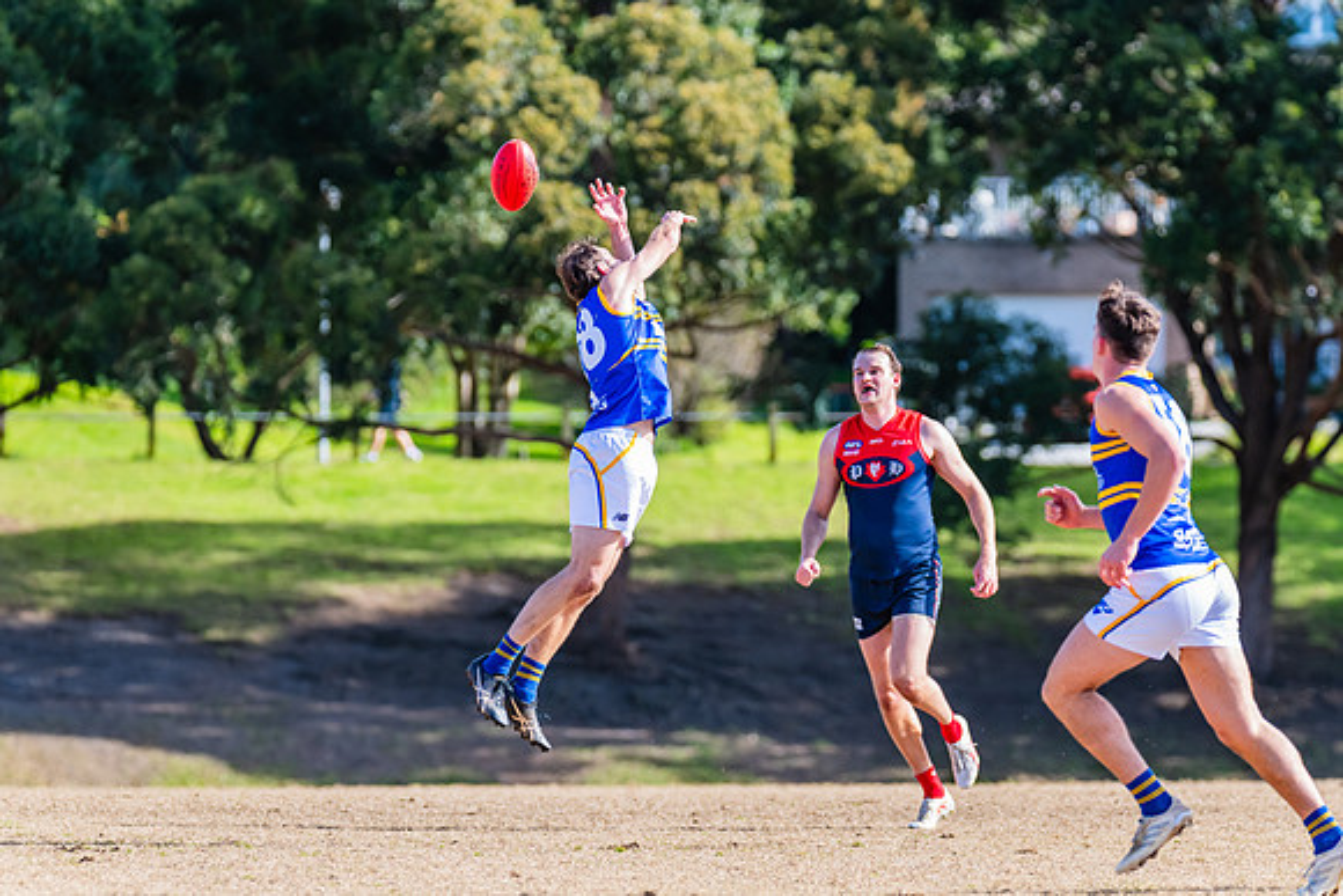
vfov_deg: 5.2
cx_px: 647
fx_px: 9930
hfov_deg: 7.7
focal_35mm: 266
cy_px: 447
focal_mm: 250
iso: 640
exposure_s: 1/1600
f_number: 5
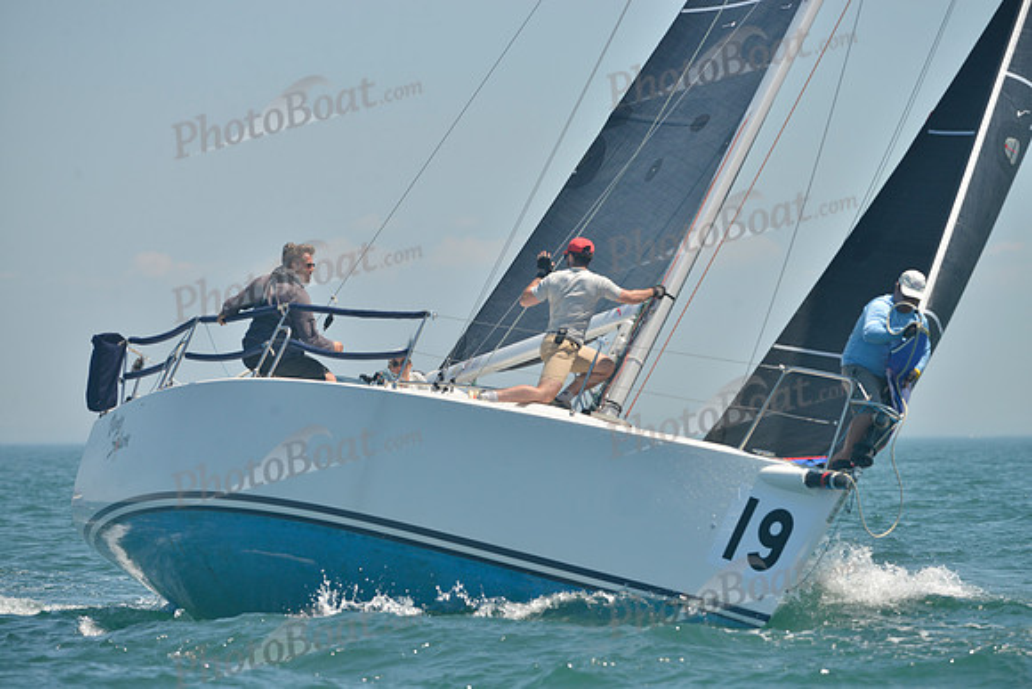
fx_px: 6308
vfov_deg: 6.2
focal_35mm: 220
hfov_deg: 9.4
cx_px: 516
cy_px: 344
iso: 280
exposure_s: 1/1000
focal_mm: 220
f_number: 7.1
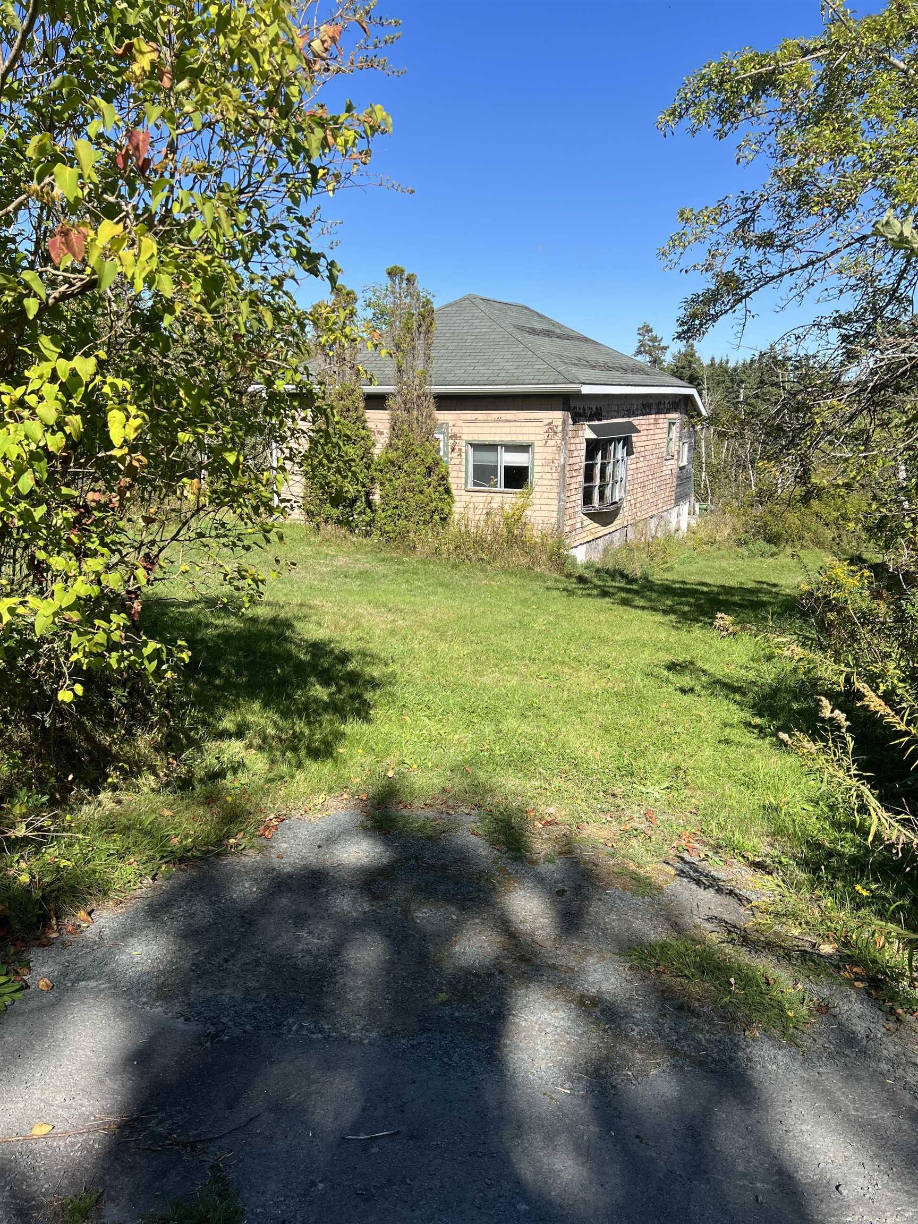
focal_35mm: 26
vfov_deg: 67.3
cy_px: 612
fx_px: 919
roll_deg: -0.3
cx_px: 459
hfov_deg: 53.1
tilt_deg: -12.8
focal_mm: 5.7
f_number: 1.5
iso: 50
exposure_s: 1/2762
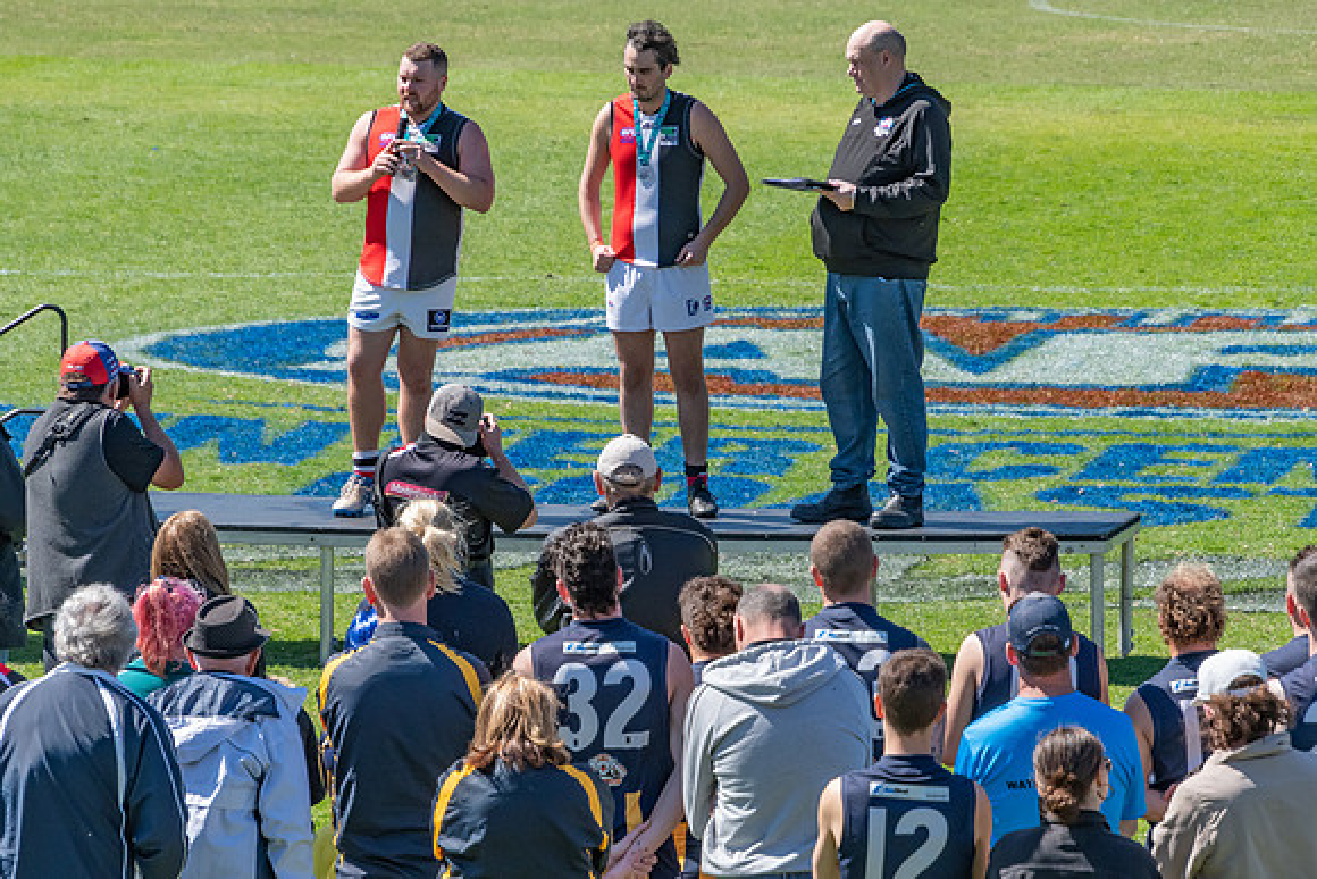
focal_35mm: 347
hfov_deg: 5.9
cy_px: 440
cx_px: 658
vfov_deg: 4.0
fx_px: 12688
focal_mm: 220
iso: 800
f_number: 8
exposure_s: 1/1250
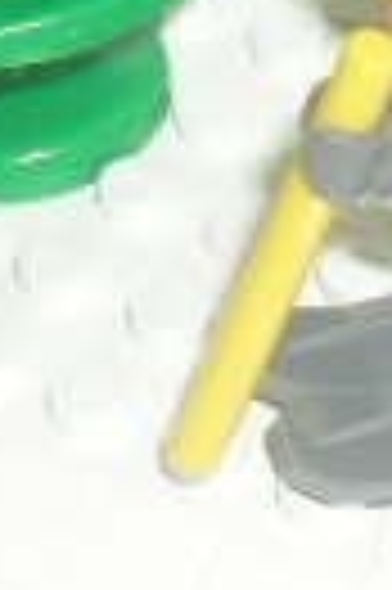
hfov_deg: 4.8
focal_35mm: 285
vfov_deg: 7.2
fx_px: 4667
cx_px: 617
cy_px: 437
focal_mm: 6.3
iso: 200
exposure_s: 1/45
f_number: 3.2
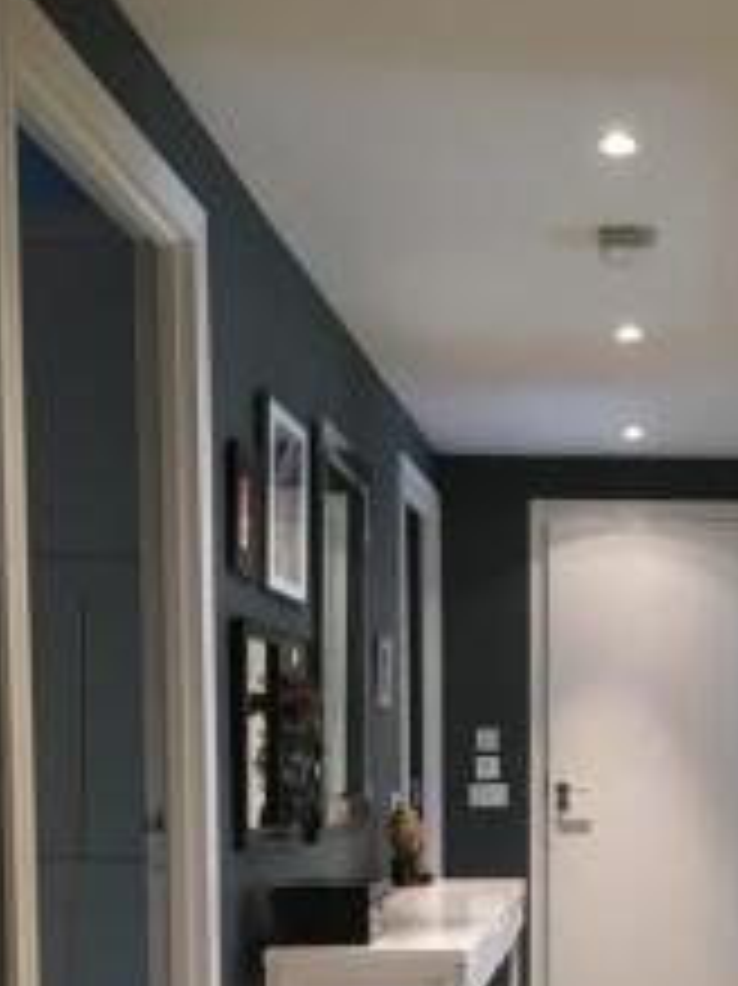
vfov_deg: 31.8
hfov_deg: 24.4
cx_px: 688
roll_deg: -0.2
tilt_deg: -3.5
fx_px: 1650
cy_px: 876
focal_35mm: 58
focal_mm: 4.15
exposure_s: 1/33
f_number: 2.2
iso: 125
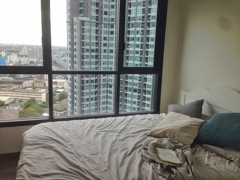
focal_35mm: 33
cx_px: 120
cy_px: 90
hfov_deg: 55.4
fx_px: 229
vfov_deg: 42.9
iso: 50
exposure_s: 1/142
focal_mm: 4.12
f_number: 2.4
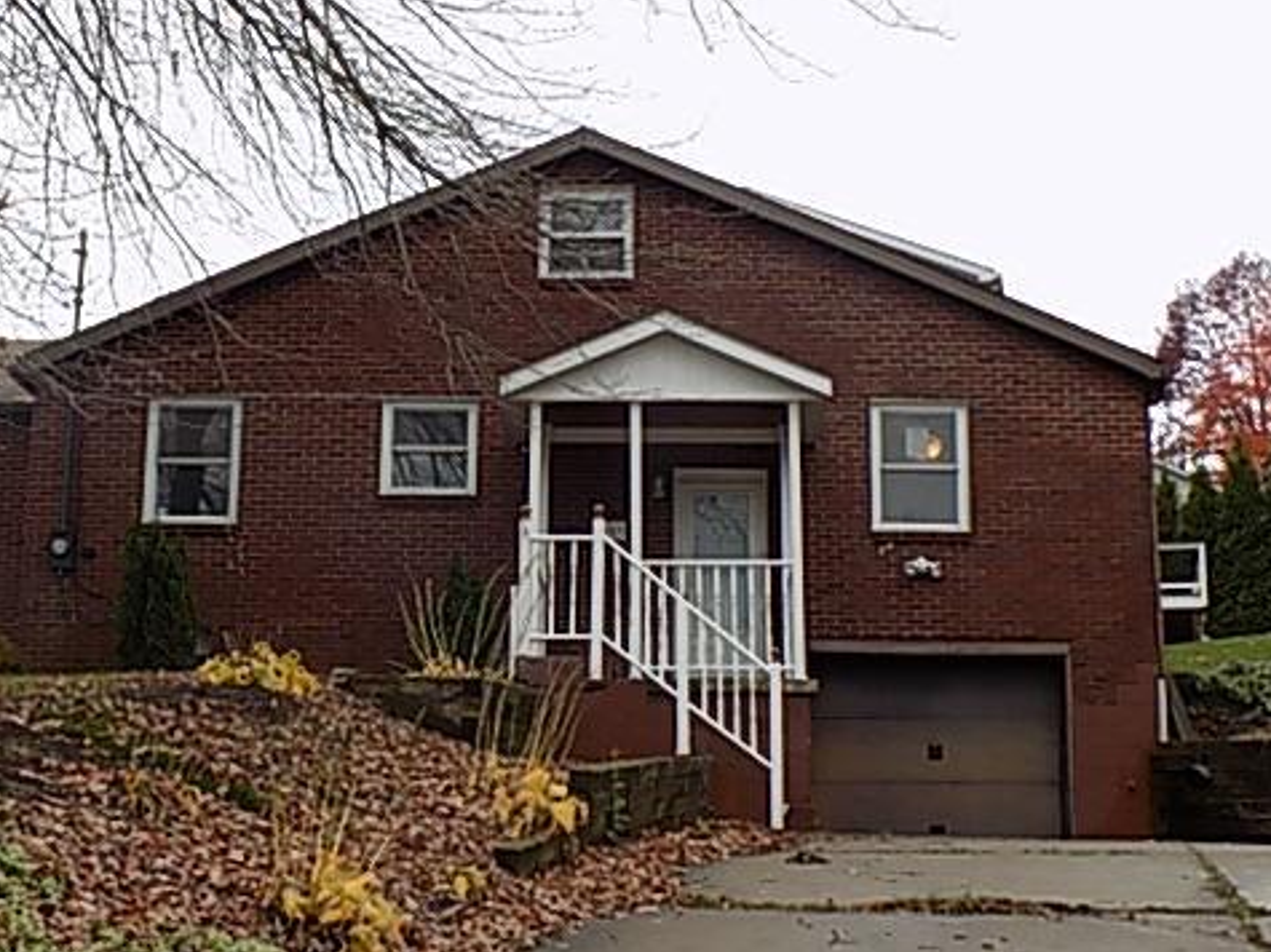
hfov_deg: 31.0
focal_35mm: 62
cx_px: 425
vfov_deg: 23.6
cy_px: 406
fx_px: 2276
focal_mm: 8.1
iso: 80
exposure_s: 1/125
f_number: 3.7
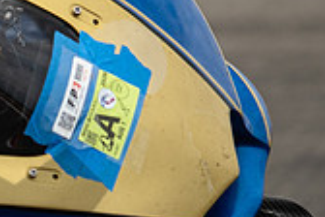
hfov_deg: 2.0
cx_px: -79
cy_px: 336
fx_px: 9325
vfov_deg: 1.3
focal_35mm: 1033
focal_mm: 200
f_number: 2
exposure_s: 1/5000
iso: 400
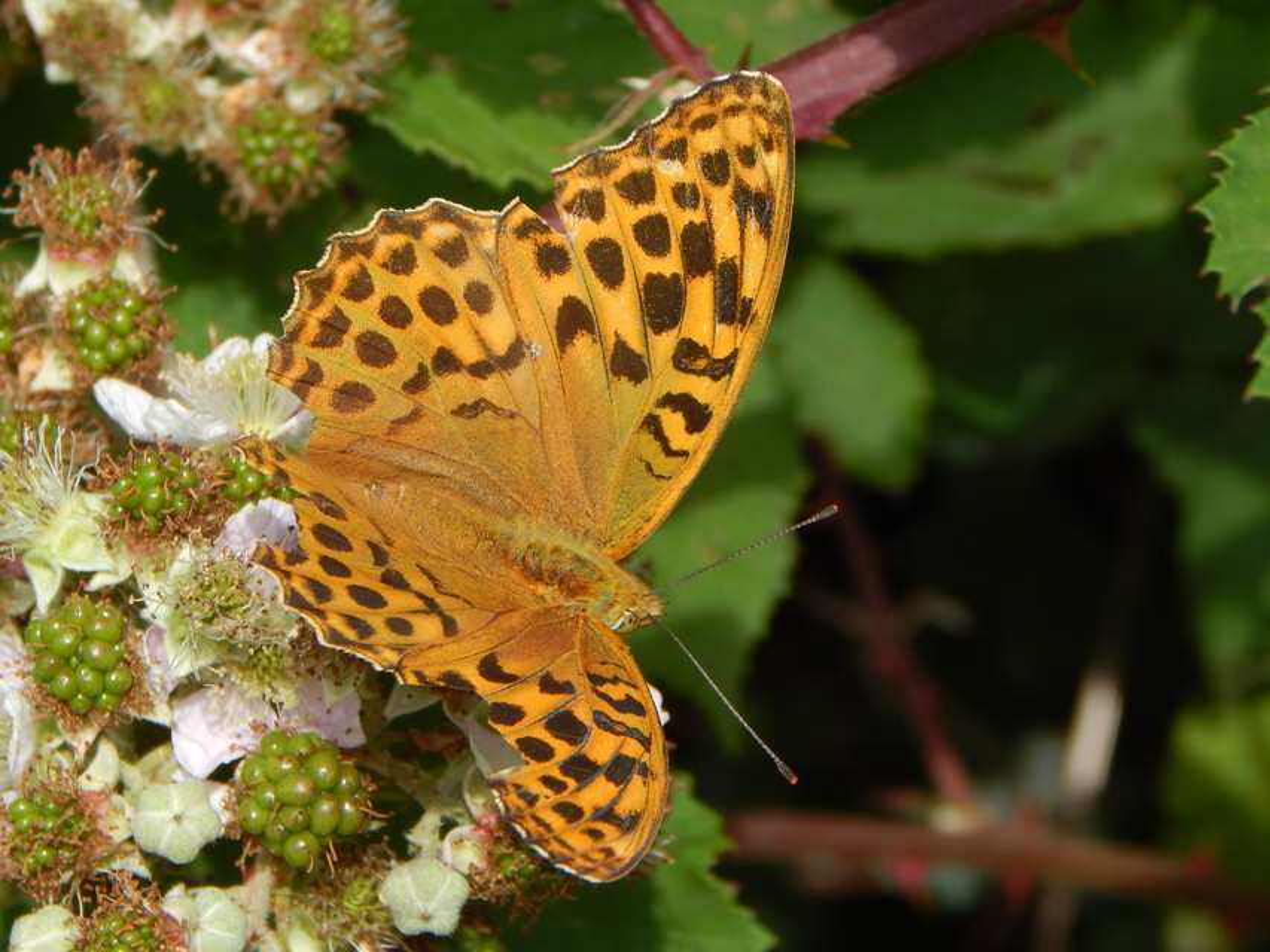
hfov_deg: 9.6
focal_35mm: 207
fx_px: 7596
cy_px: 476
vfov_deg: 7.2
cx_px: 635
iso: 125
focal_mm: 37.1
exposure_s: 1/400
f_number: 5.4
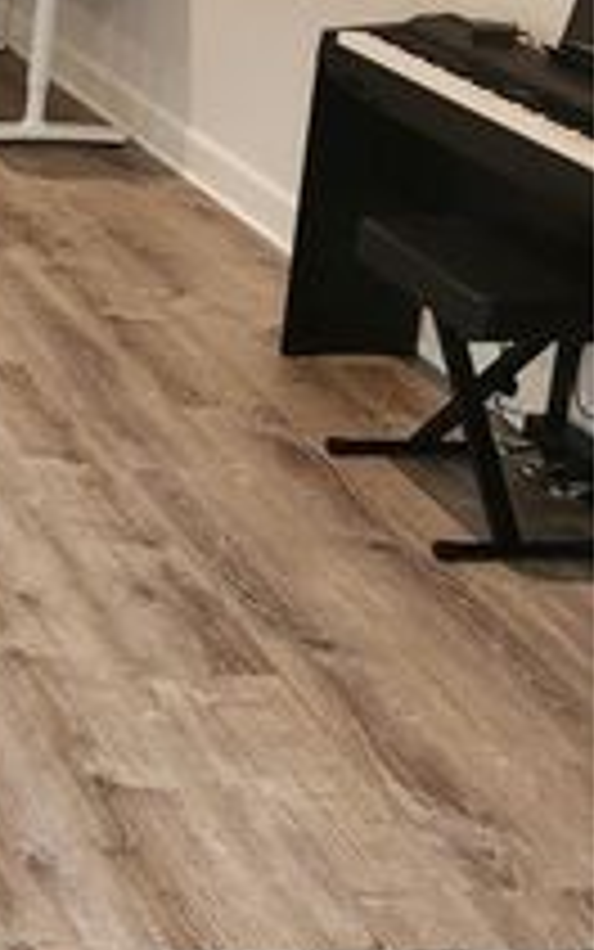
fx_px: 1993
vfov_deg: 25.8
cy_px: 56
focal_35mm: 77
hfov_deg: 14.5
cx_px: -526
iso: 200
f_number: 1.8
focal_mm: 5.4
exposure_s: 1/120
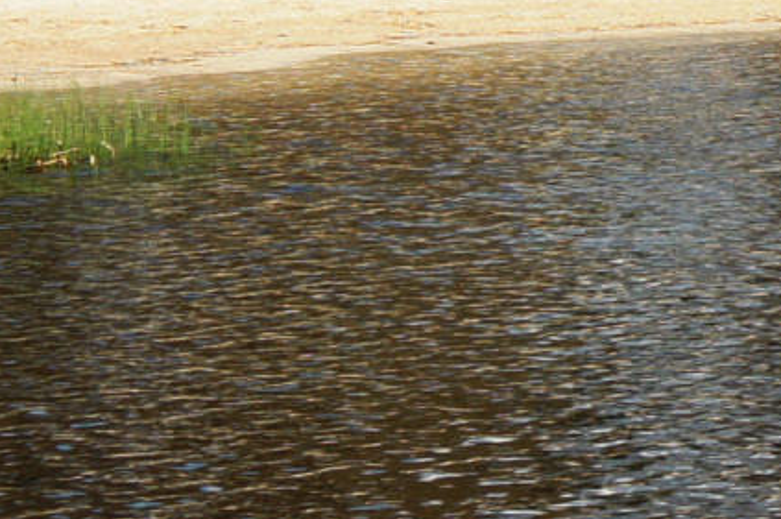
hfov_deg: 5.1
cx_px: 1998
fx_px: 8528
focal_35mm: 394
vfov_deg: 3.5
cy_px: -447
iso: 200
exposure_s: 1/125
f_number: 6.3
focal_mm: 37
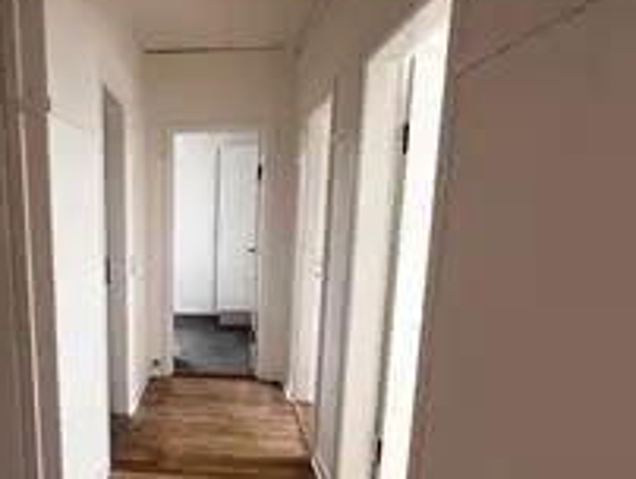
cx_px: 165
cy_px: 293
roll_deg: +0.6
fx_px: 441
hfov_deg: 67.4
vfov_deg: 56.4
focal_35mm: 24
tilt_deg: -9.2
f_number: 1.8
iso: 100
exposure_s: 1/100
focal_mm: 1.57
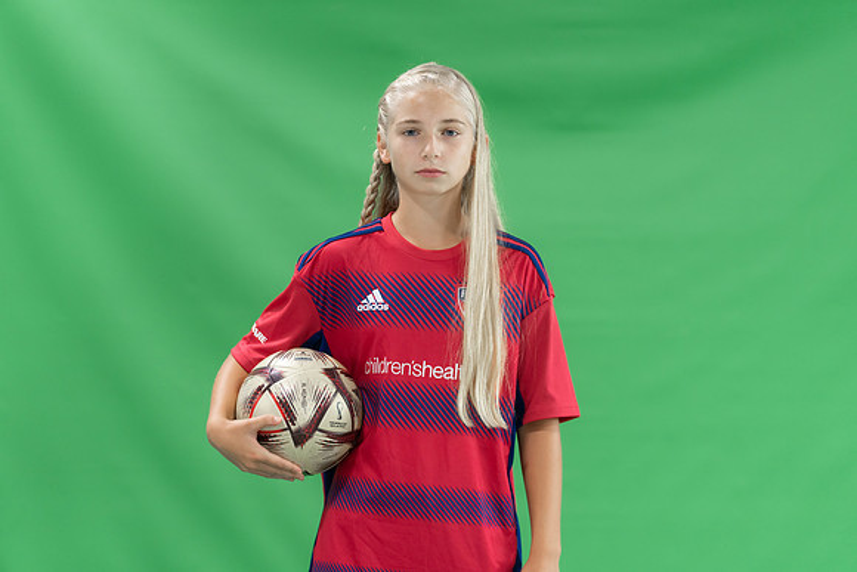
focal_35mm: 144
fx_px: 3429
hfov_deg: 14.2
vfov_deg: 9.5
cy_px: 286
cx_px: 428
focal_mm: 144
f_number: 2.8
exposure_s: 1/250
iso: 1000
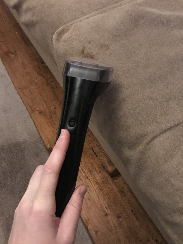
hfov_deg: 49.8
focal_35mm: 28
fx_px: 197
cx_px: 92
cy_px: 122
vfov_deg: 63.4
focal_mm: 3.99
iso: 125
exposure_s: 1/4
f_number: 1.8
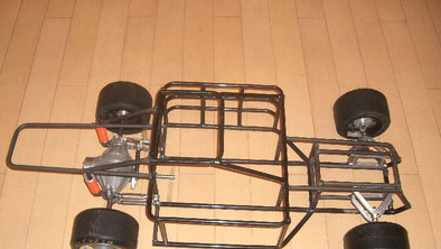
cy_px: 165
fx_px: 491
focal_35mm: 42
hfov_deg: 48.3
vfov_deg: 28.2
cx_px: 219
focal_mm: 6.2
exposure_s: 1/60
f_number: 2.7
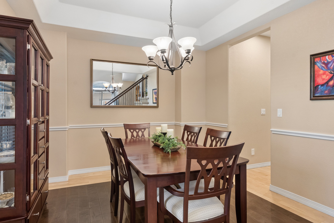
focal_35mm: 21
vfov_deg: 59.6
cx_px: 167
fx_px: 195
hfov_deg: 81.2
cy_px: 112
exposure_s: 1/30
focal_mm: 21
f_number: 8
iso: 1000
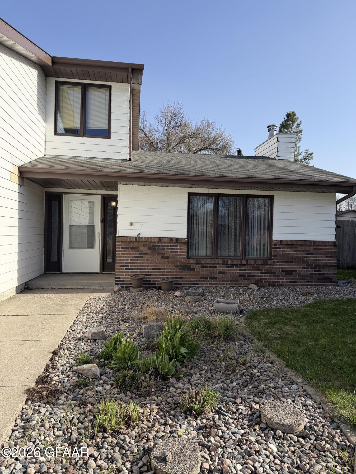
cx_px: 178
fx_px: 329
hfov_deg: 56.8
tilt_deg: -1.1
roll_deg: -0.5
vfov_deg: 71.6
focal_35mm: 24
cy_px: 237
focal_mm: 6.76
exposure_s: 1/3425
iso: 100
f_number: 1.78
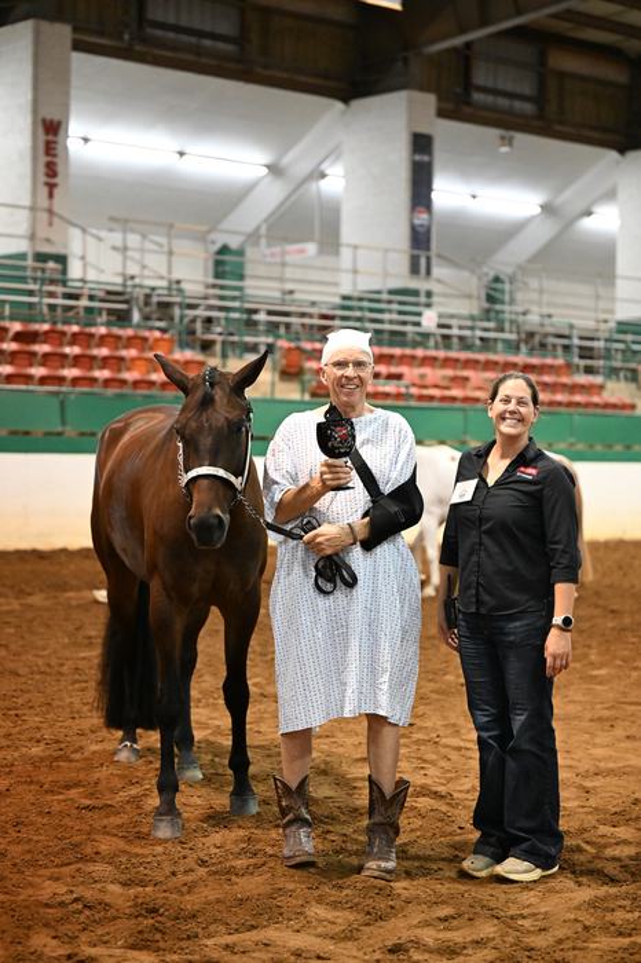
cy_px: 482
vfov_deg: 28.9
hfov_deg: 19.4
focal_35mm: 70
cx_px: 320
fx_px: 1871
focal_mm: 70
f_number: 2.8
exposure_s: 1/500
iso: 8000
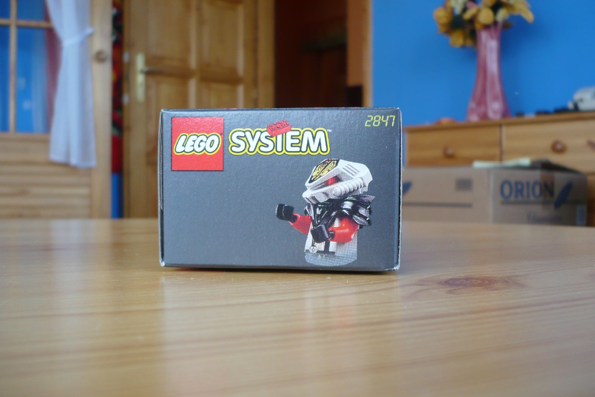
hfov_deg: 51.9
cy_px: 193
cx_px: 294
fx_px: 612
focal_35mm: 37
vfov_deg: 35.9
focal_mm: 5.8
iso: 100
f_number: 2.8
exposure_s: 1/25
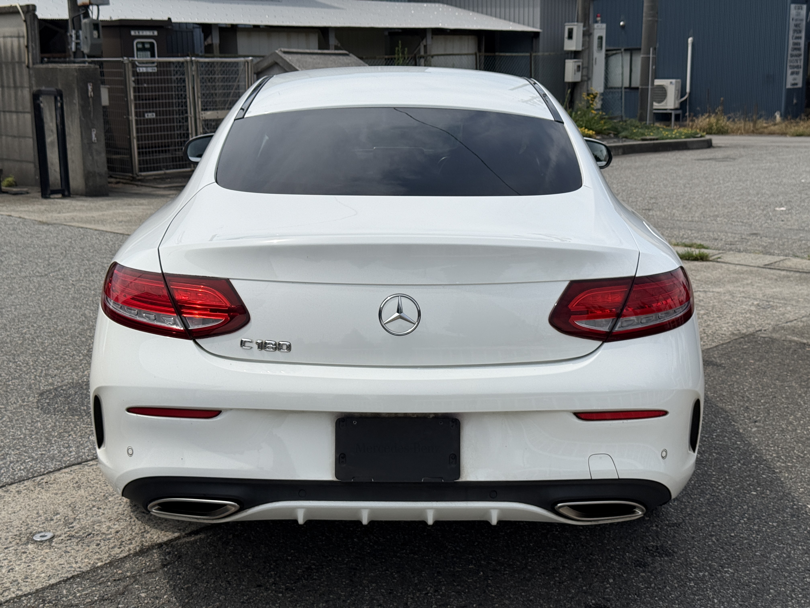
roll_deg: +1.1
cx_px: 405
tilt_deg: -11.2
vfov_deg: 30.3
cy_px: 304
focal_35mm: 48
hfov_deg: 39.7
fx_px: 1123
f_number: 1.78
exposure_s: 1/7874
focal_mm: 6.76
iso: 64
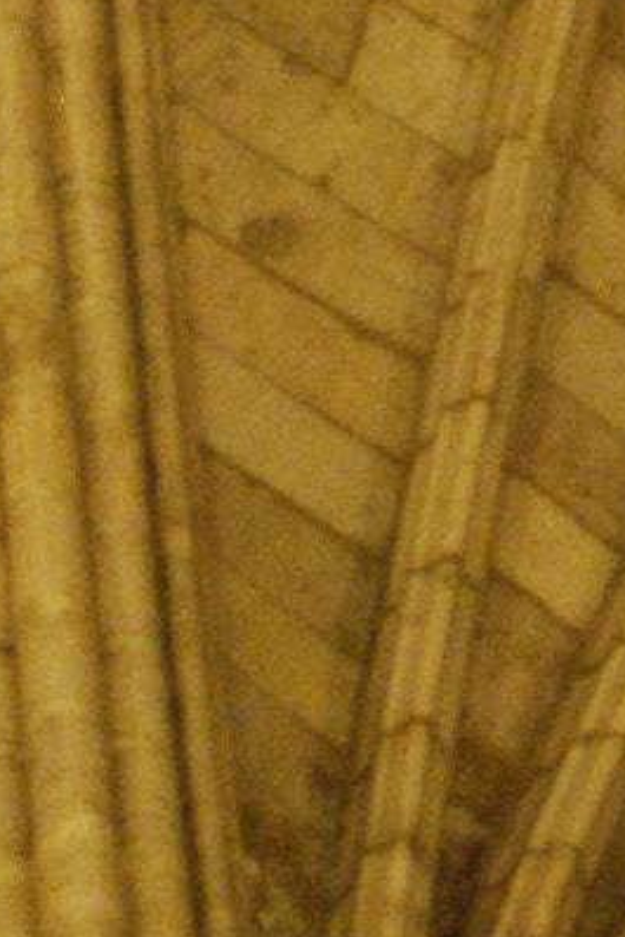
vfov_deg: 5.8
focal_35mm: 356
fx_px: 9262
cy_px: 46
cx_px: -217
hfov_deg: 3.9
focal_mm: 46
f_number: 5.3
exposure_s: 1/4
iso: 1600
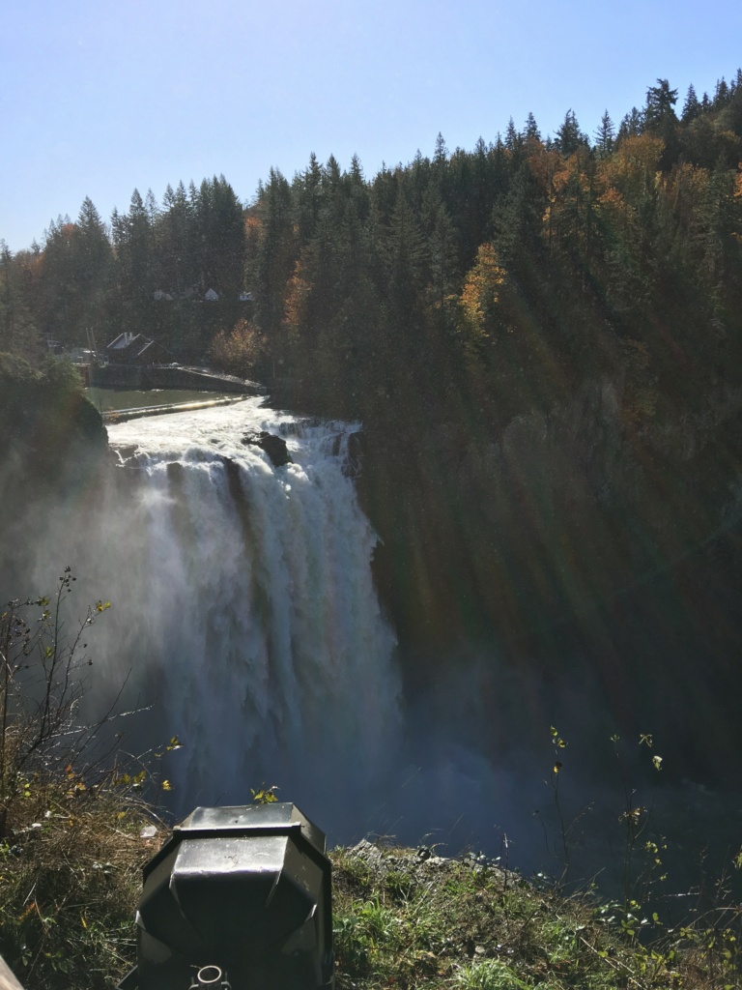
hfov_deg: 48.2
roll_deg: +1.7
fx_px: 829
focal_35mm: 29
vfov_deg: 61.7
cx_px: 371
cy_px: 495
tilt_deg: -12.9
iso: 25
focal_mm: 4.15
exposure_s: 1/1399
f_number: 2.2
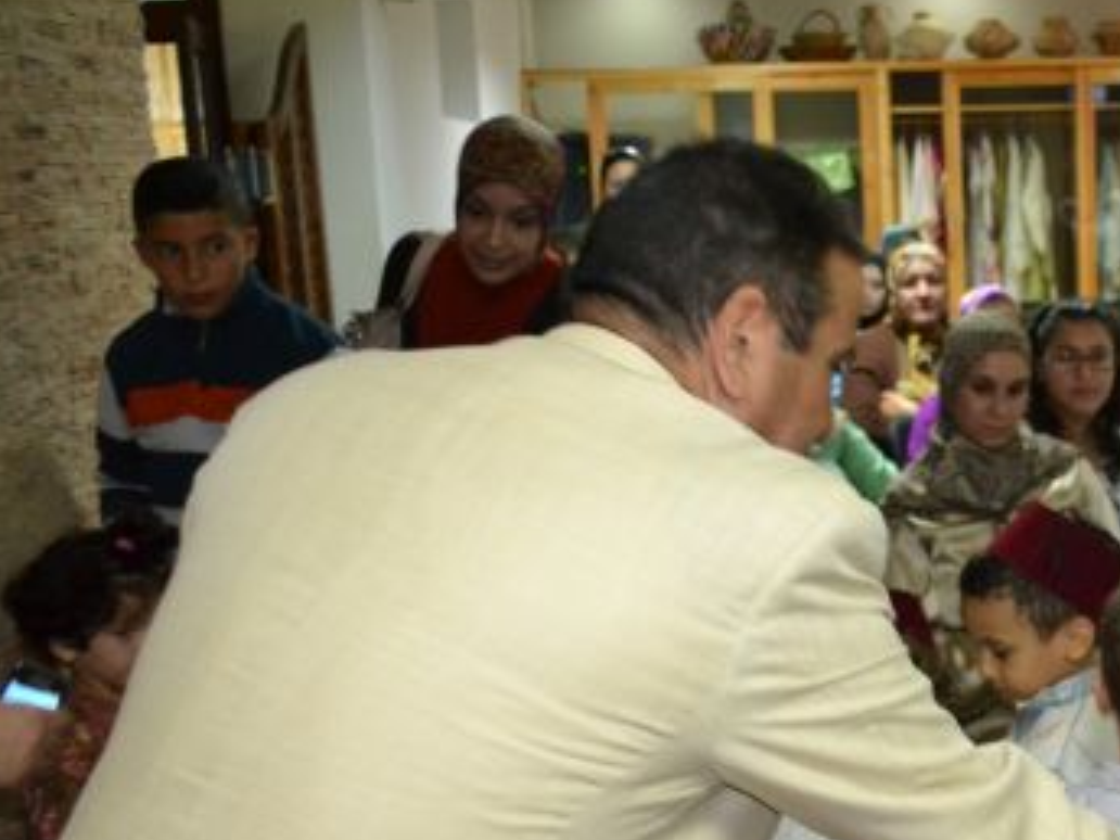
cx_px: 1013
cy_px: 596
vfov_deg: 24.6
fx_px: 1909
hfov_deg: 31.2
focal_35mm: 59
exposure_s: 1/60
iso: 2200
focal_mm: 22
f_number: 3.8
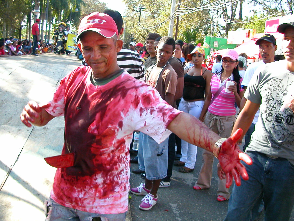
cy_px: 110
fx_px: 314
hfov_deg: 50.1
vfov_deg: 38.7
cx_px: 147
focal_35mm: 37
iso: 100
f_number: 2.7
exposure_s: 1/188
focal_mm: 5.6
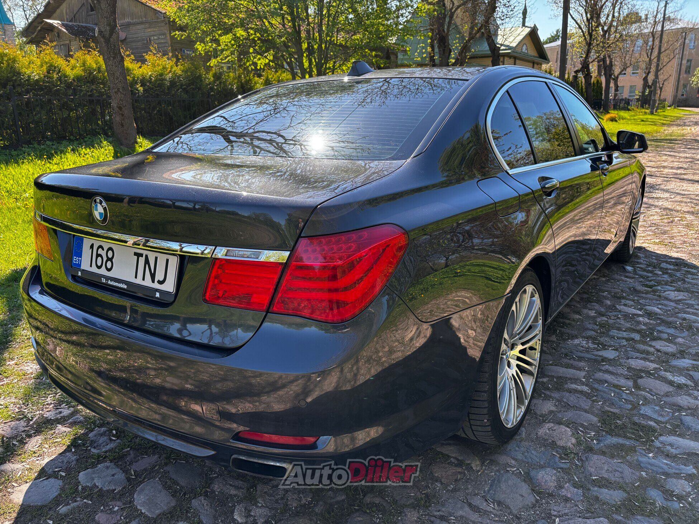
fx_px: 525
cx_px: 350
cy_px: 262
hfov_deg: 67.3
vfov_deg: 53.1
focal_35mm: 26
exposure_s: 1/510
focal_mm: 5.96
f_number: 1.6
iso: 50
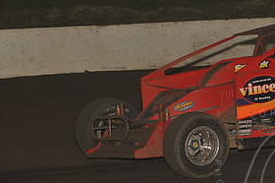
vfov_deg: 5.3
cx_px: 273
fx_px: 1976
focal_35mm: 259
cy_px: 78
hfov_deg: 7.9
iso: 640
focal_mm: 125
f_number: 6.3
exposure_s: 1/320
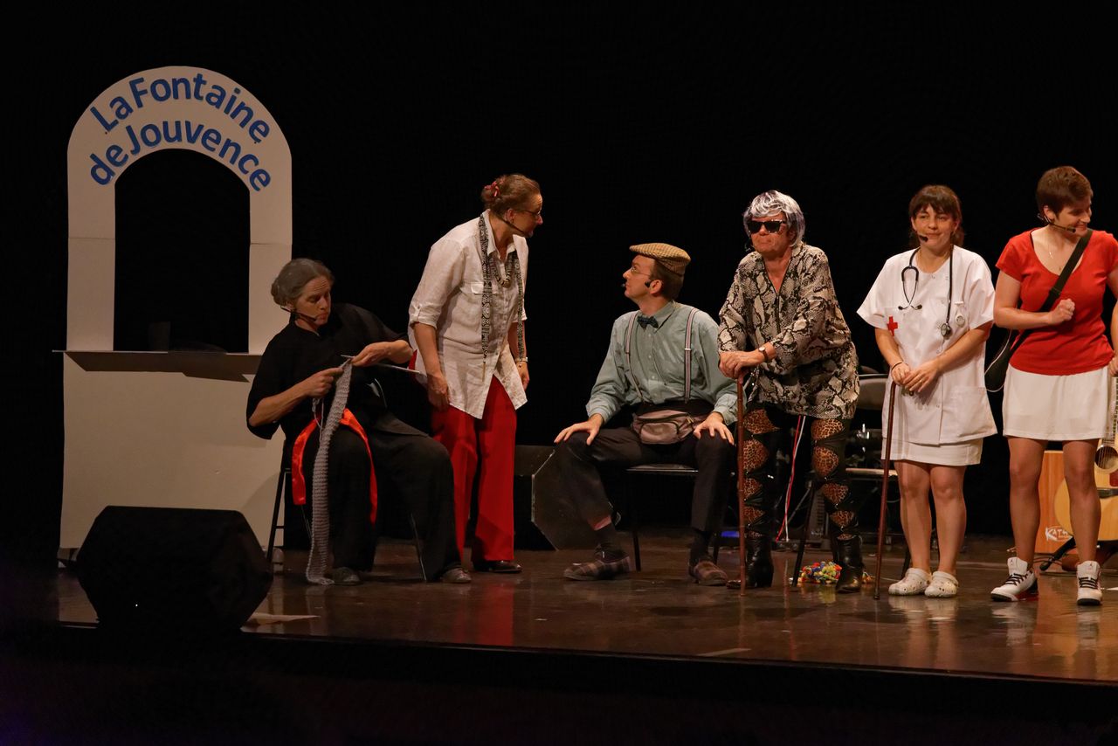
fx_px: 3261
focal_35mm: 105
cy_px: 373
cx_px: 559
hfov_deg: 19.5
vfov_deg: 13.0
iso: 6400
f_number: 4
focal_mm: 105
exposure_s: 1/1000
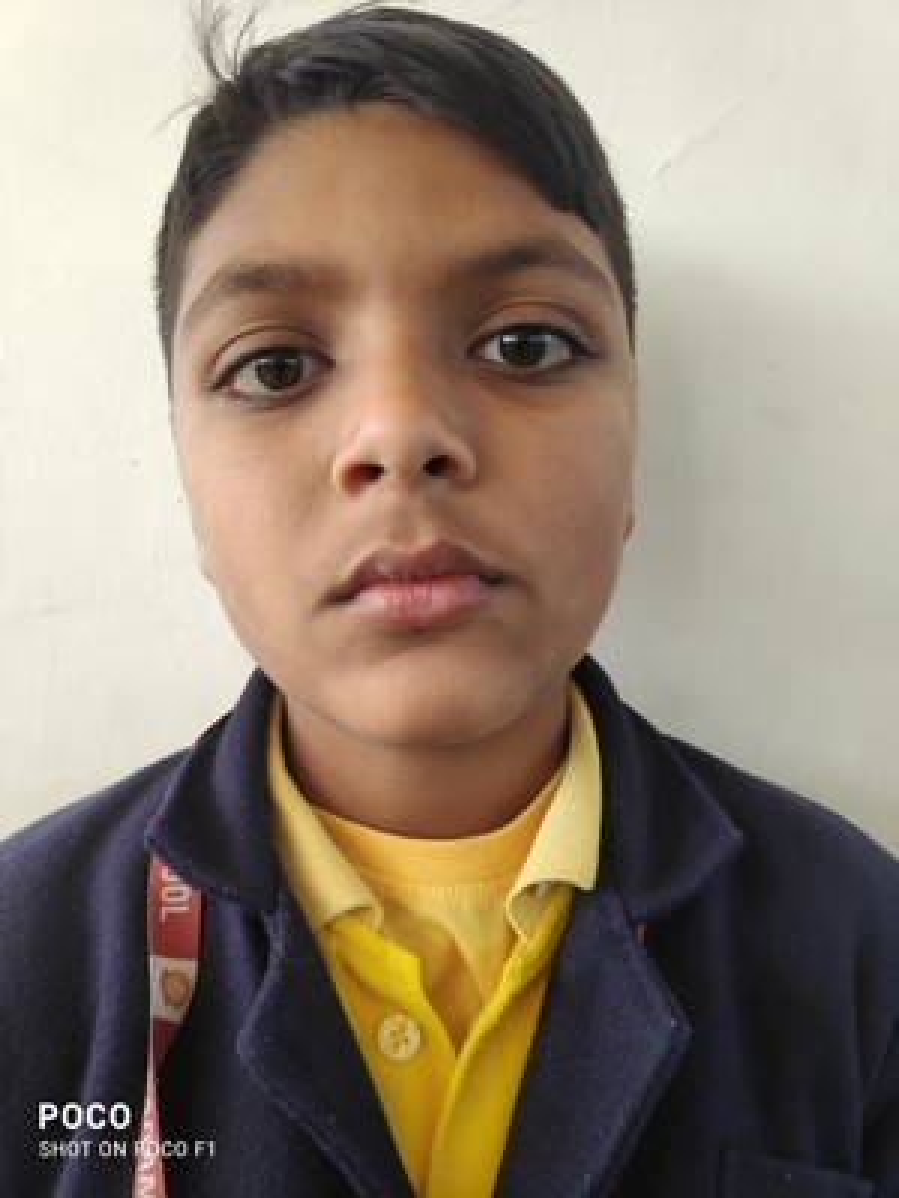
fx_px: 693
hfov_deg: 66.0
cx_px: 450
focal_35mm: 20
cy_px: 599
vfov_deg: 81.7
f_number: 1.9
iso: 100
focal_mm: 3.94
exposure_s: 1/102
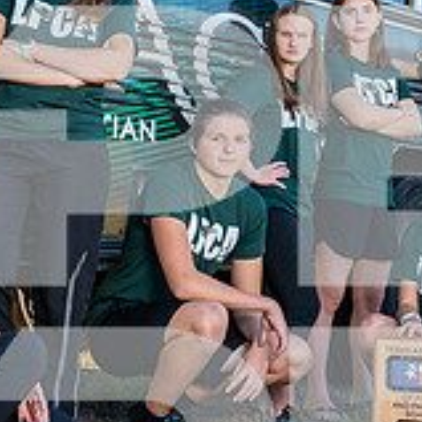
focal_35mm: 96
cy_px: 131
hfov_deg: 17.4
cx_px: -59
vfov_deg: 18.0
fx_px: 1324
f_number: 8
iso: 320
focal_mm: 30
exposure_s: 1/250
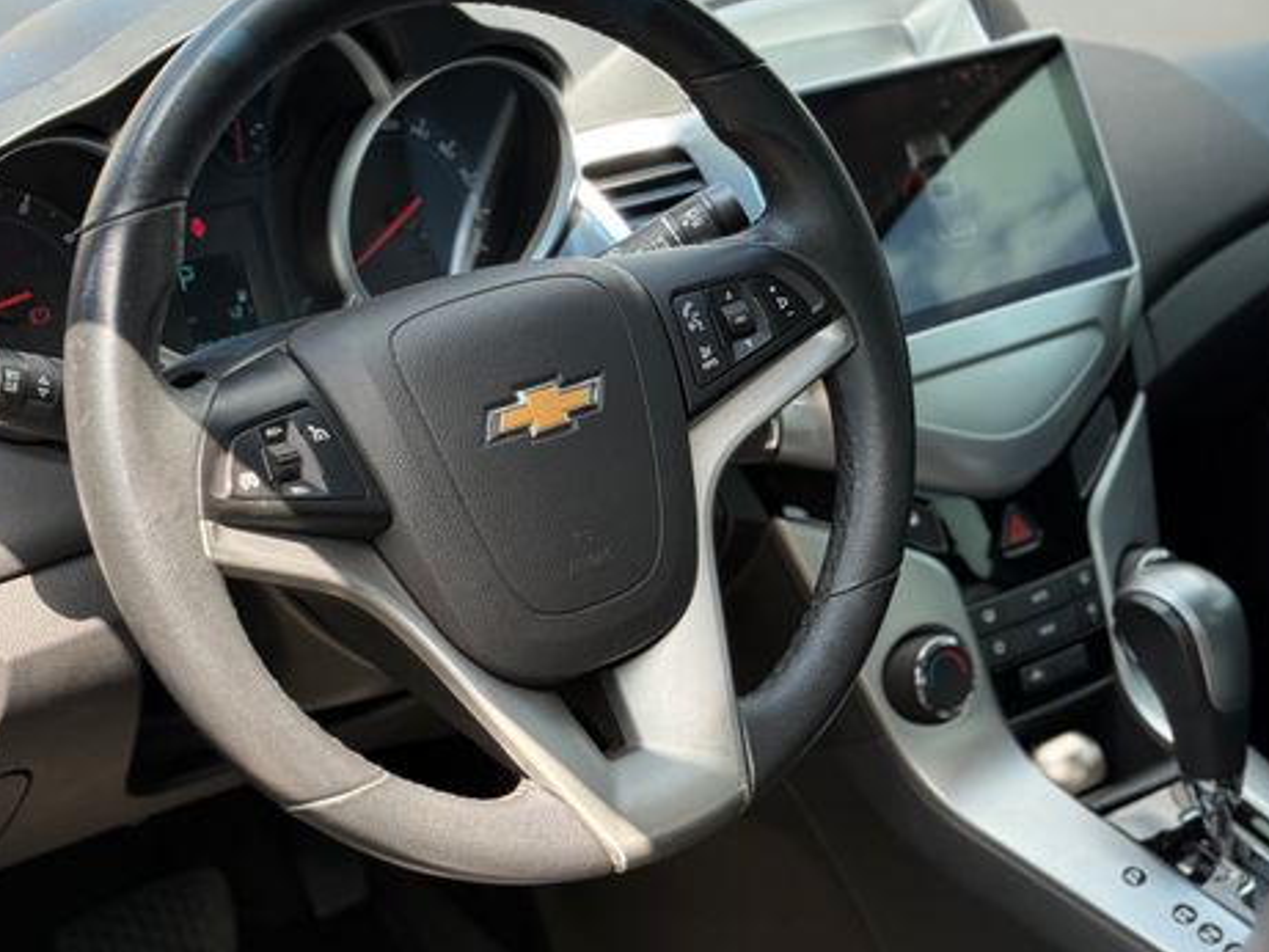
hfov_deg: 38.9
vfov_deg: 29.7
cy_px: 473
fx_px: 1797
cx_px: 636
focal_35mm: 49
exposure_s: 1/407
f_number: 1.78
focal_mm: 6.76
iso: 100
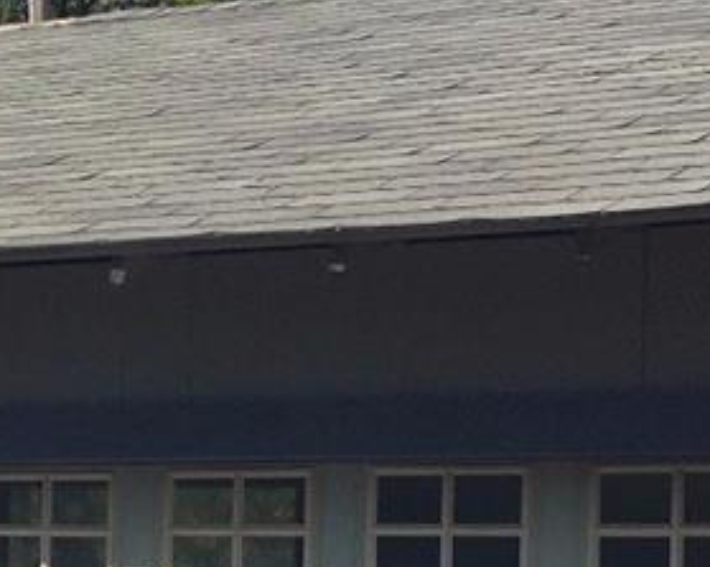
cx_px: -443
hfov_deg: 12.0
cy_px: 684
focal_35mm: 152
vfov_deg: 10.0
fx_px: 3193
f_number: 2.2
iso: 32
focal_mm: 4.15
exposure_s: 1/2639
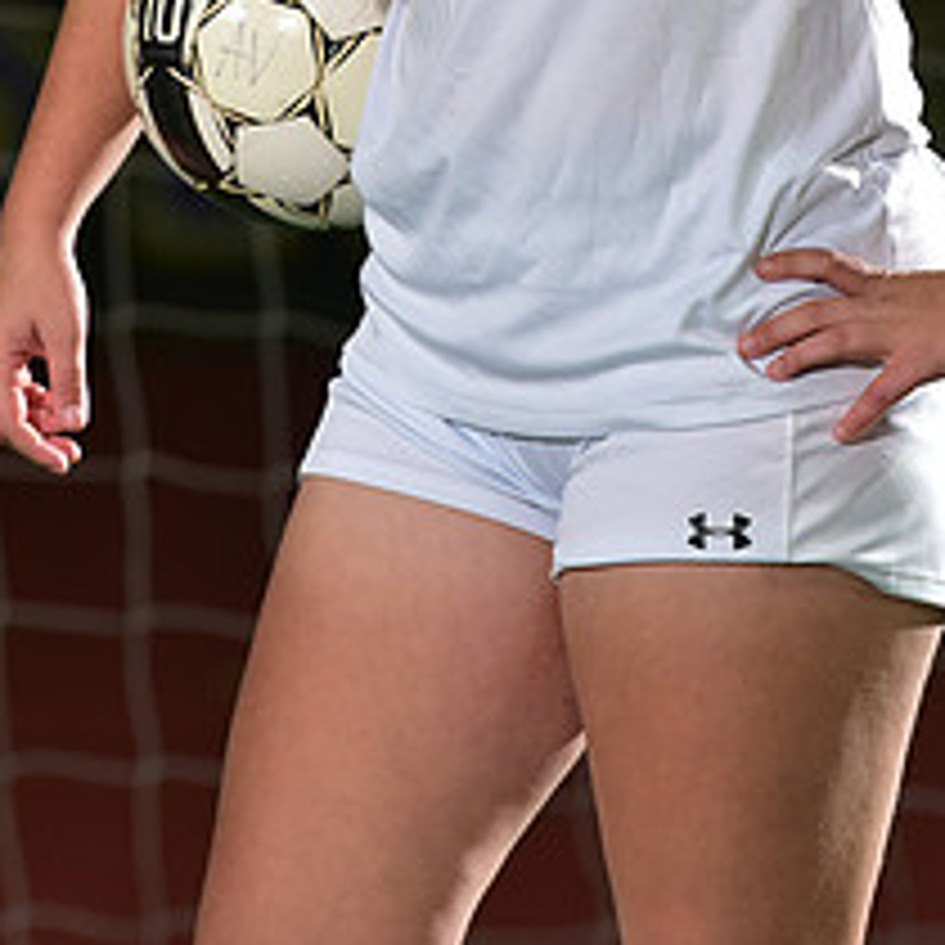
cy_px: -356
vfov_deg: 3.7
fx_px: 14516
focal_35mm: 470
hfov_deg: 3.7
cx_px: 533
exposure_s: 1/200
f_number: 5
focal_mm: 200
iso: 1000
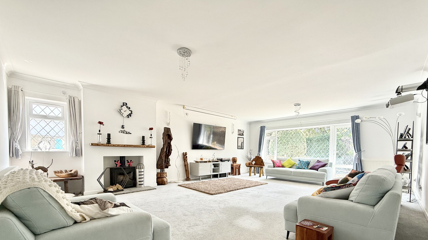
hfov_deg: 99.3
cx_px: 222
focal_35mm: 16
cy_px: 158
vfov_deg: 65.5
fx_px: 182
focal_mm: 2.22
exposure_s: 1/99
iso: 64
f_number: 2.2
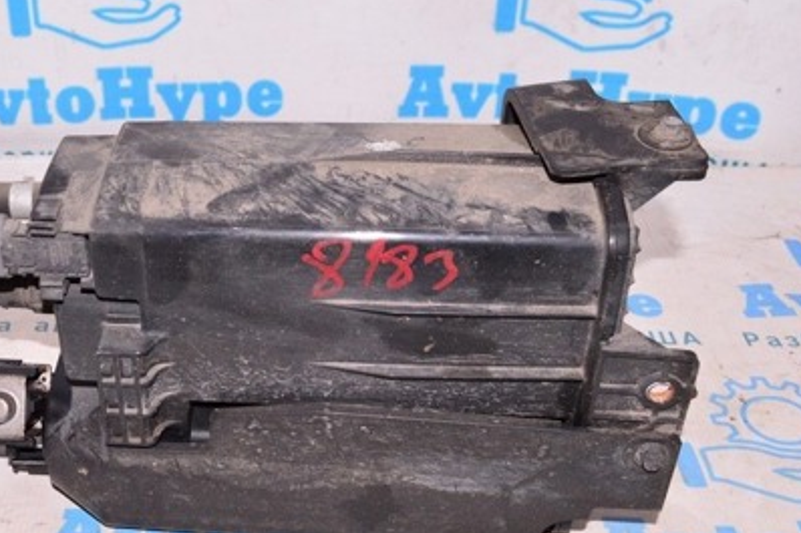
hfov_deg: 37.0
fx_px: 1179
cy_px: 291
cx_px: 250
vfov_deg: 25.5
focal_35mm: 53
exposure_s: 1/200
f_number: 8
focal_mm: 22
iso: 1600
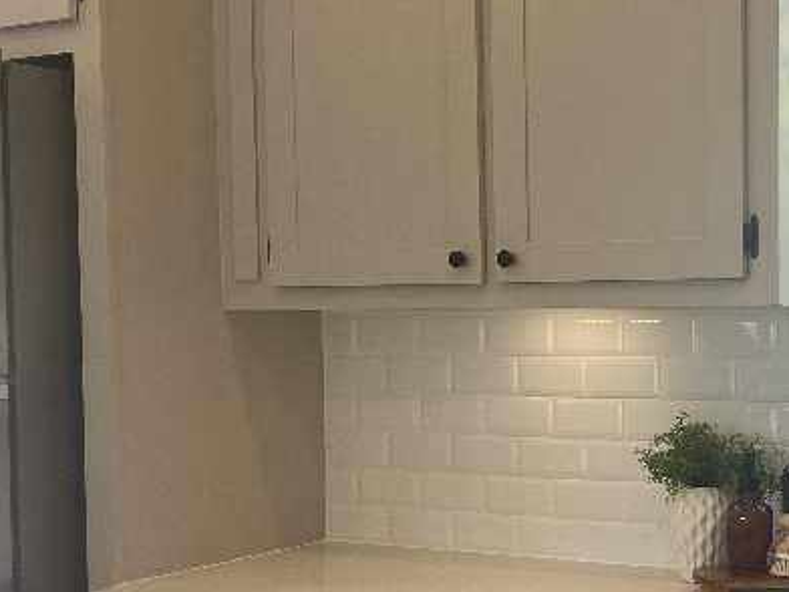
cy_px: 368
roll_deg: +0.2
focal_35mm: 68
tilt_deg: -2.1
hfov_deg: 28.1
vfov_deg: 21.6
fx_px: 1550
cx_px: 606
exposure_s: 1/100
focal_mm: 4.25
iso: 50
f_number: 1.8
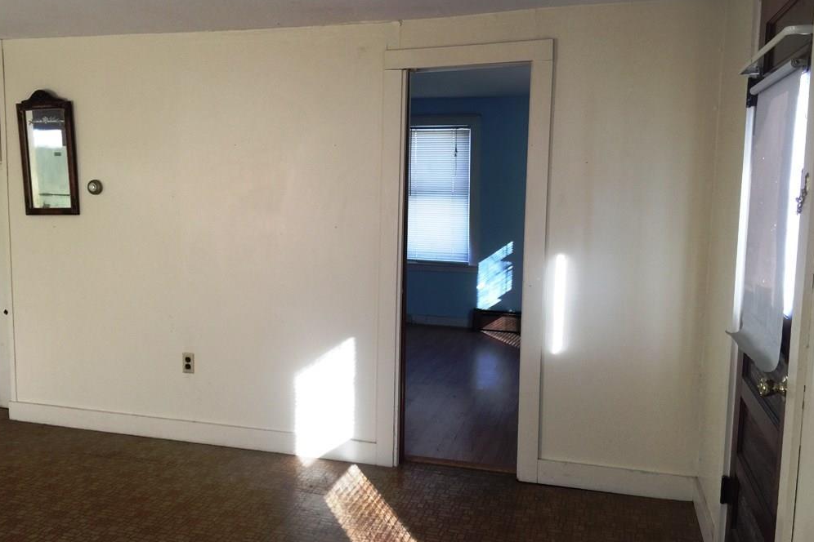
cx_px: 398
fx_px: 701
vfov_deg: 42.3
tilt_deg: -7.0
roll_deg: -1.8
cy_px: 255
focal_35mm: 31
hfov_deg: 60.3
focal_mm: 4.15
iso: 32
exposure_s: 1/30
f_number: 2.2
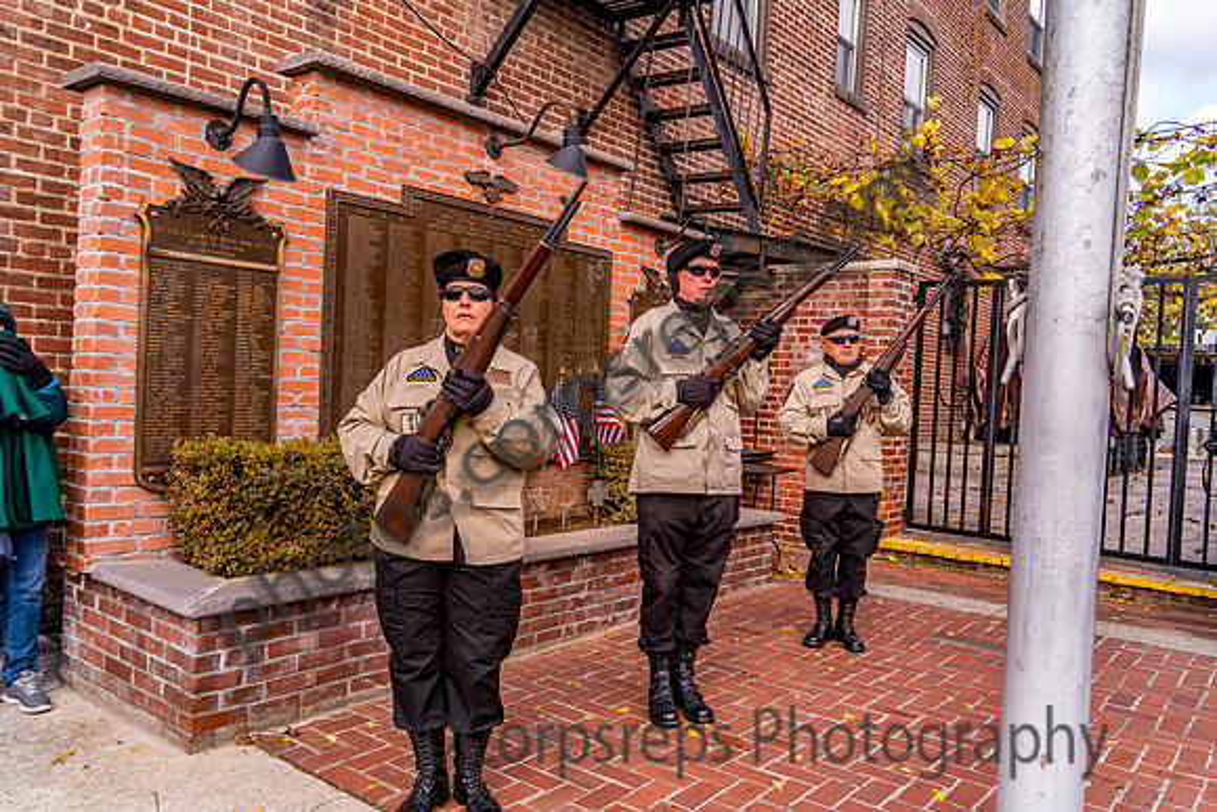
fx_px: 947
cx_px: 608
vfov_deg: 46.4
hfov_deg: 65.5
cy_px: 406
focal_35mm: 28
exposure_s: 1/640
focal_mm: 28
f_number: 6.3
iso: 800
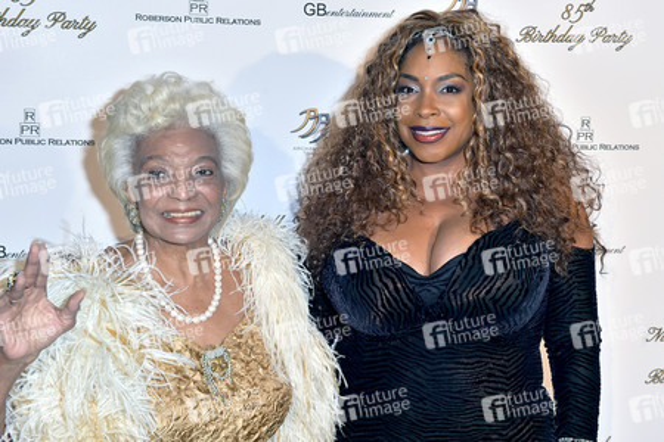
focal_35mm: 50
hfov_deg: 39.6
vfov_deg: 27.0
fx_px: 922
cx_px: 332
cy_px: 221
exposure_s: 1/320
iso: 400
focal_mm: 50
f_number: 6.3
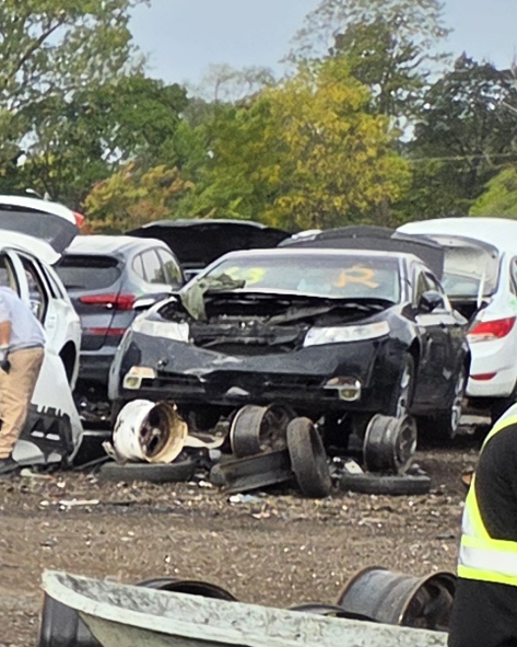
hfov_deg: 7.3
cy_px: 889
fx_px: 2906
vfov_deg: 12.2
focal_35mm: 152
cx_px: -1554
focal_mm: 5.4
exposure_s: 1/2000
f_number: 1.8
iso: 80
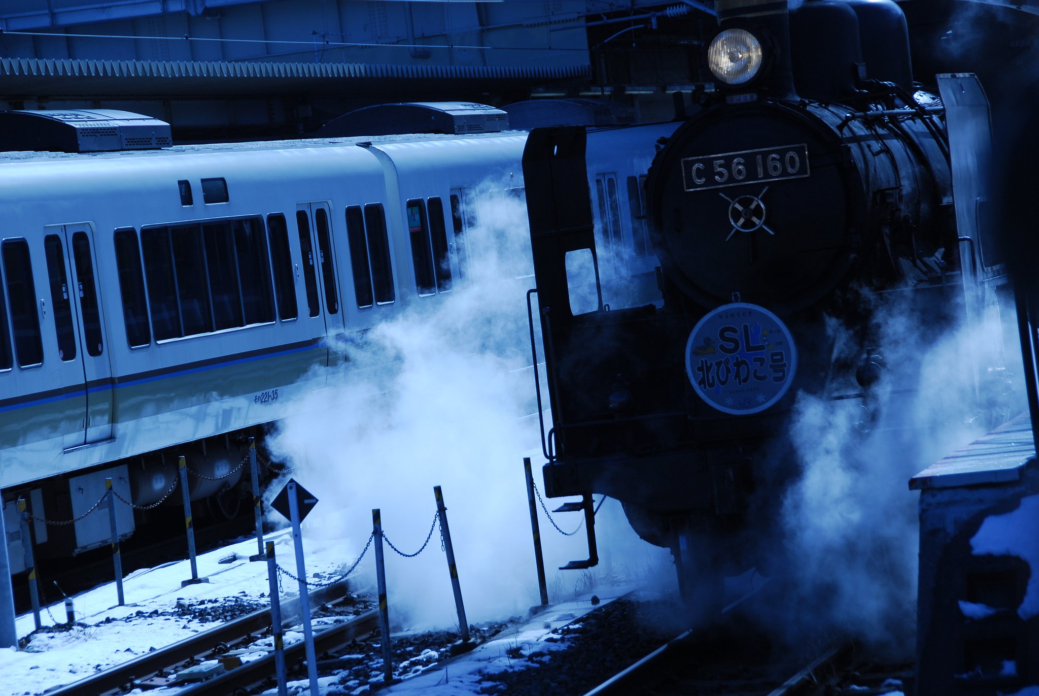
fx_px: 4551
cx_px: 520
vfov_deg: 8.7
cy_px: 348
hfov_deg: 13.0
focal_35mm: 158
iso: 200
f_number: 6.3
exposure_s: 1/1250
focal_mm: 105
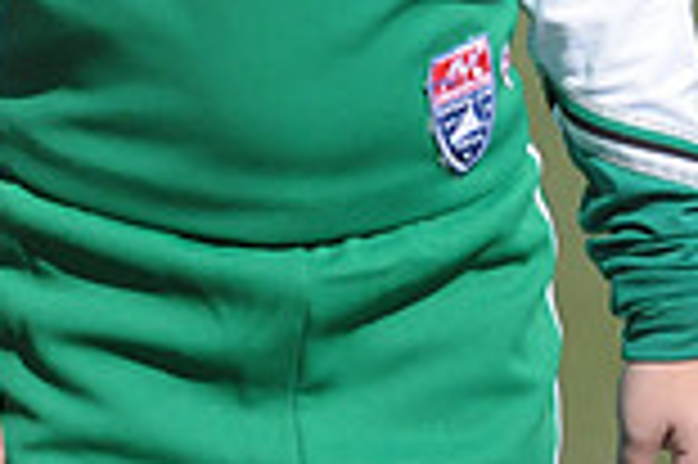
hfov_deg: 1.5
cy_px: -372
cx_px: 428
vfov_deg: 1.0
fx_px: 26089
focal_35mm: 1347
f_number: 4
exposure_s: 1/8000
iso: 1000
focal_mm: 240
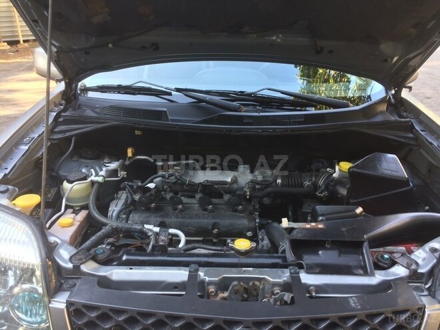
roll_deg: -0.4
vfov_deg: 48.2
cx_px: 220
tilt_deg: -24.8
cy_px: 165
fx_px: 369
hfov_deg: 61.7
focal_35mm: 29
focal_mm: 4.15
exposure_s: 1/50
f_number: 2.2
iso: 50
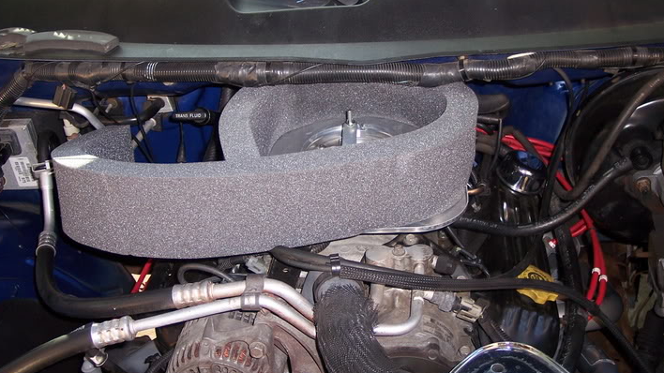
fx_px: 845
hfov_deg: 42.9
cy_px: 143
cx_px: 348
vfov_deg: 24.9
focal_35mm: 48
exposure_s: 1/60
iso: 100
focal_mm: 8
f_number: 2.8
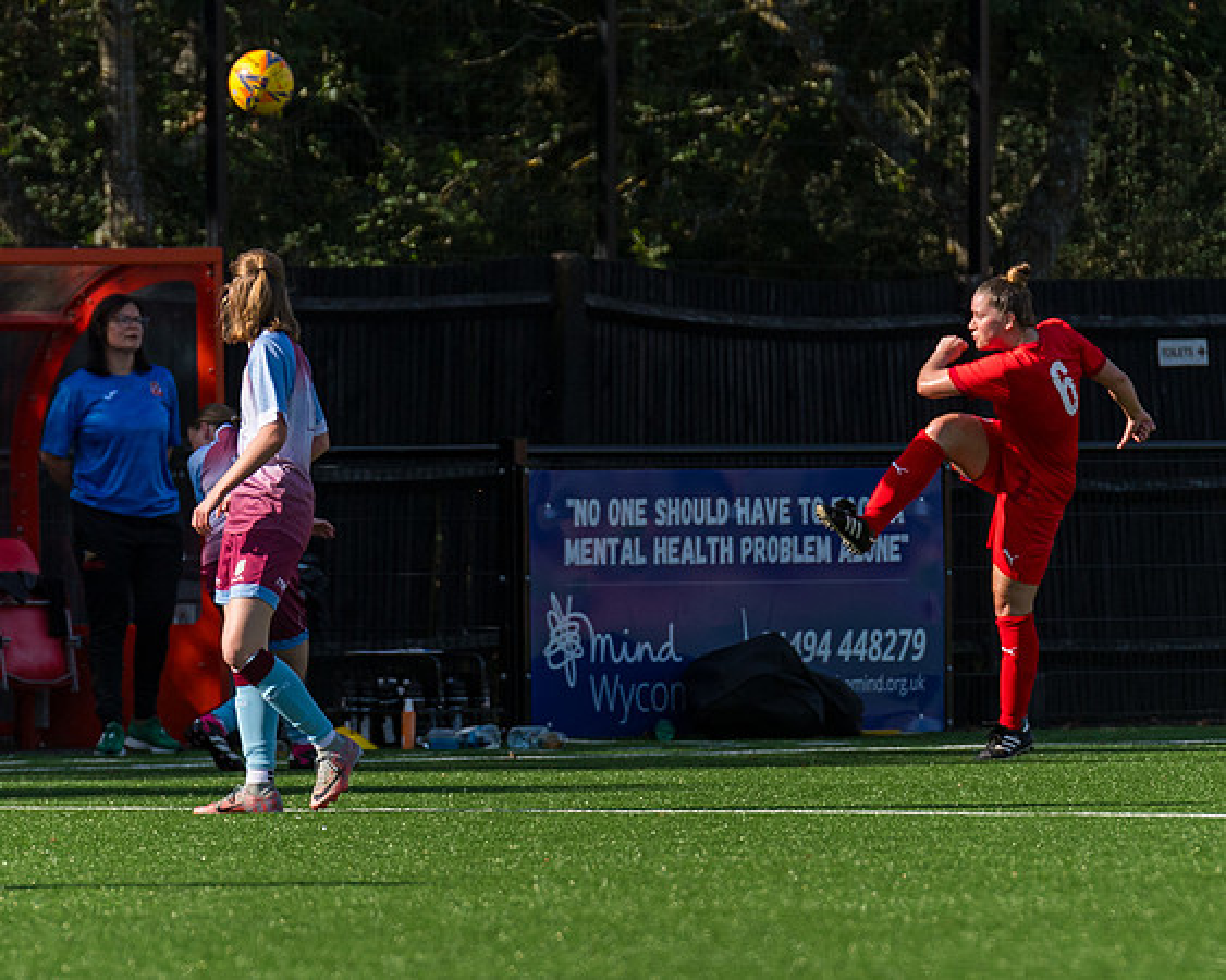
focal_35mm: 649
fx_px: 23537
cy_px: 567
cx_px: 619
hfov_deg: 3.0
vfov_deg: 2.4
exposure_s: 1/4000
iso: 400
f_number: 4
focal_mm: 300
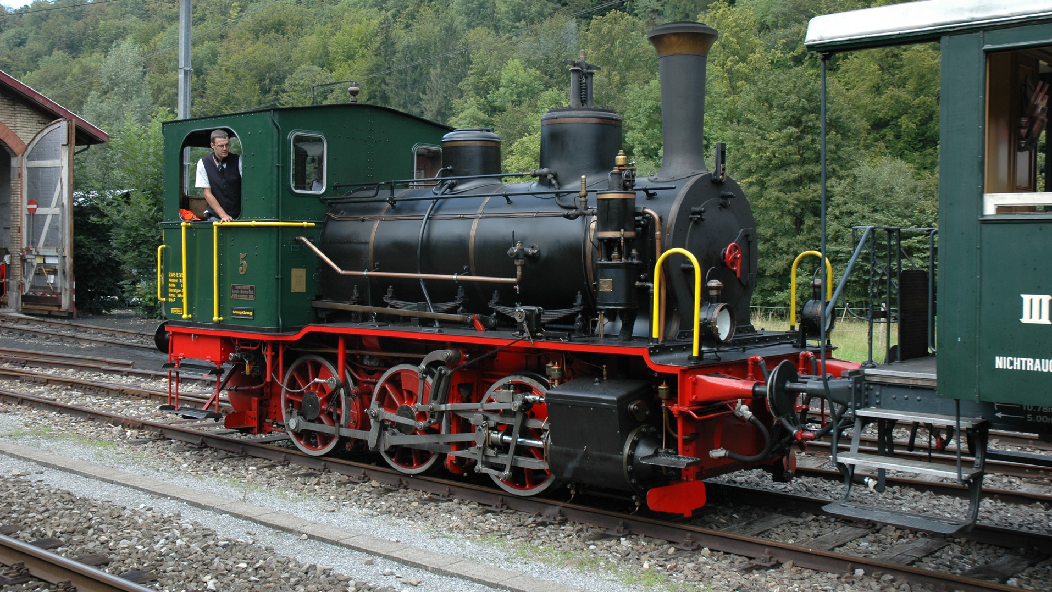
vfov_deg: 28.0
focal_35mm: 43
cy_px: 259
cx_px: 525
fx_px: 1186
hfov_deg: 47.8
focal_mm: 27
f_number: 6.3
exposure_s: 1/160
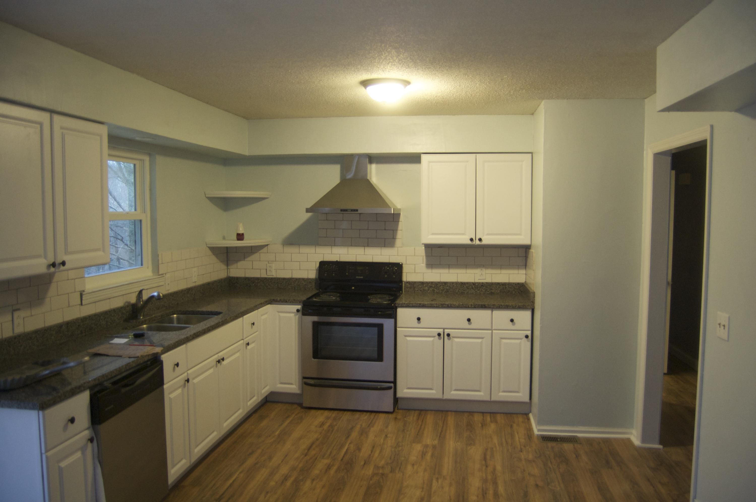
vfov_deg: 47.8
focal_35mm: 27
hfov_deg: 67.4
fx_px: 566
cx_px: 378
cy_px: 251
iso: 800
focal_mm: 18
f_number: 3.5
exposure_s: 1/13
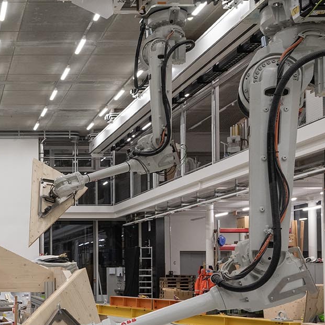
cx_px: -42
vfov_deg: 32.7
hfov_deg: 29.3
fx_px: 552
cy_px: 128
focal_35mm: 52
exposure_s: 1/50
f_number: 4.5
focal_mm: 19
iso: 720
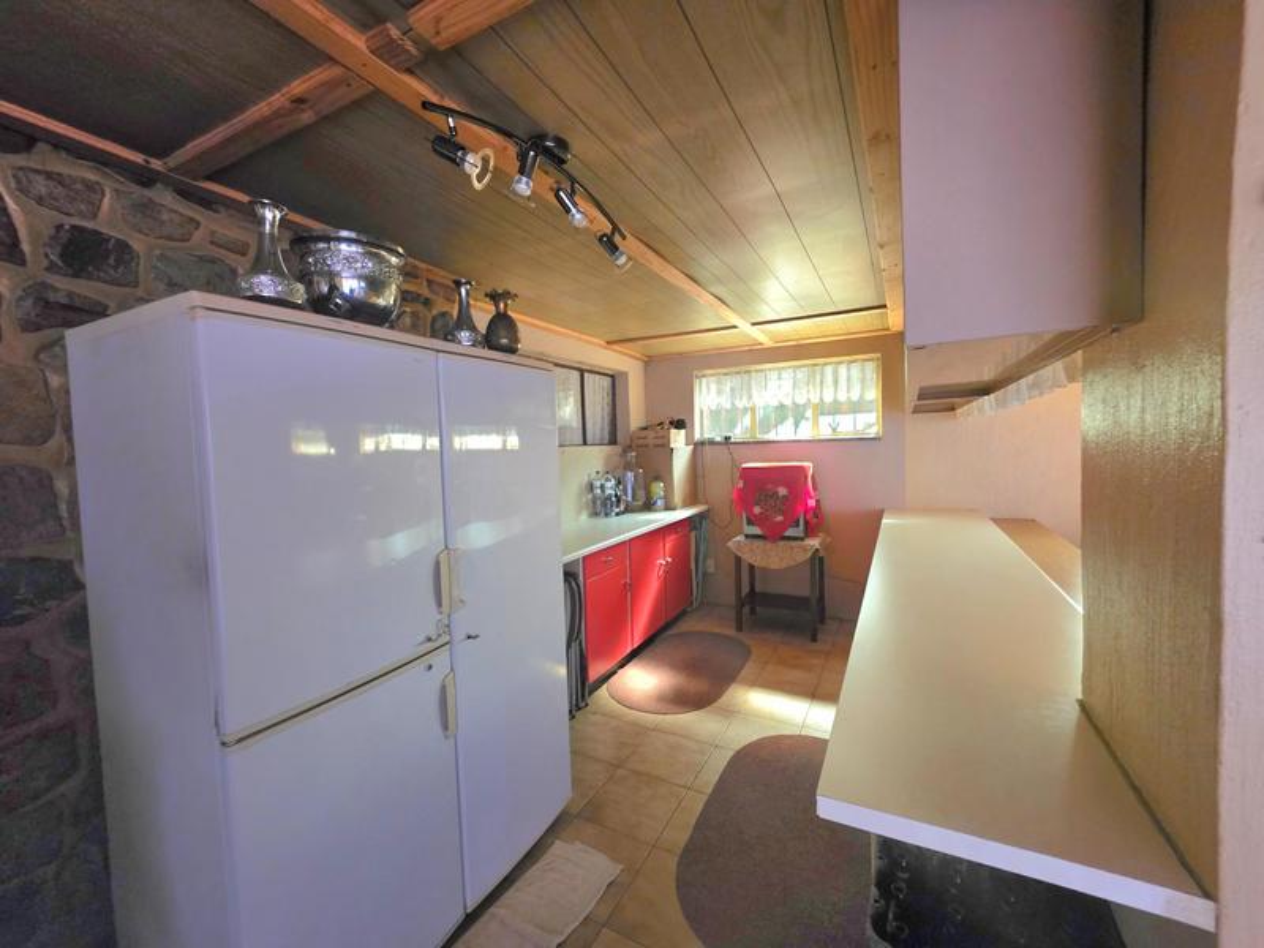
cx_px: 632
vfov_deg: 89.9
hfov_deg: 106.2
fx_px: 475
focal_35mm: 13
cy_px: 474
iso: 640
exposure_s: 1/50.3
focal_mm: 2.2
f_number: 1.9
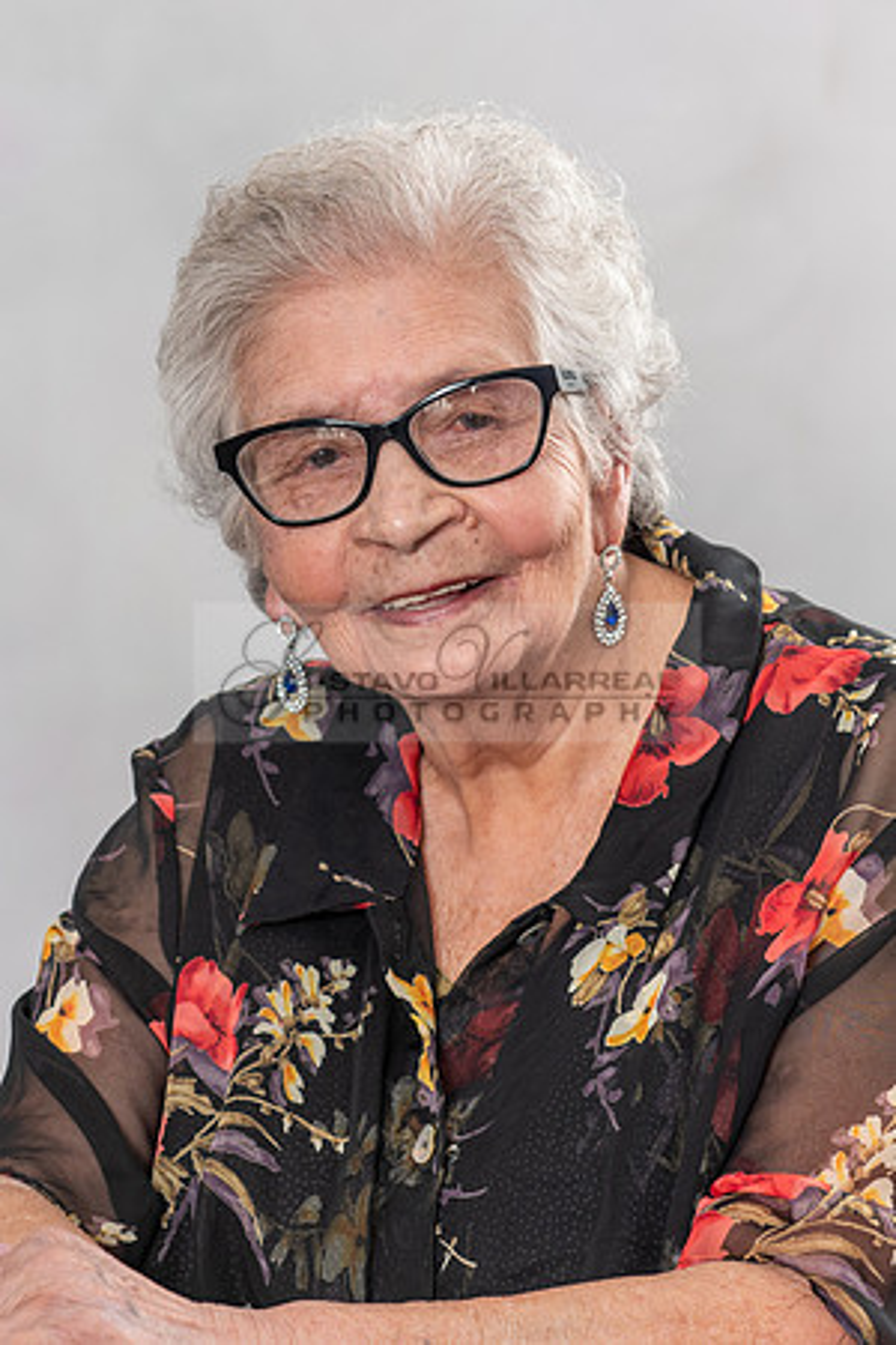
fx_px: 4780
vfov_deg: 16.0
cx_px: 408
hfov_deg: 10.7
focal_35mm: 128
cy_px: 824
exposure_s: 1/125
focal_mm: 62
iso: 200
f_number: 5.6
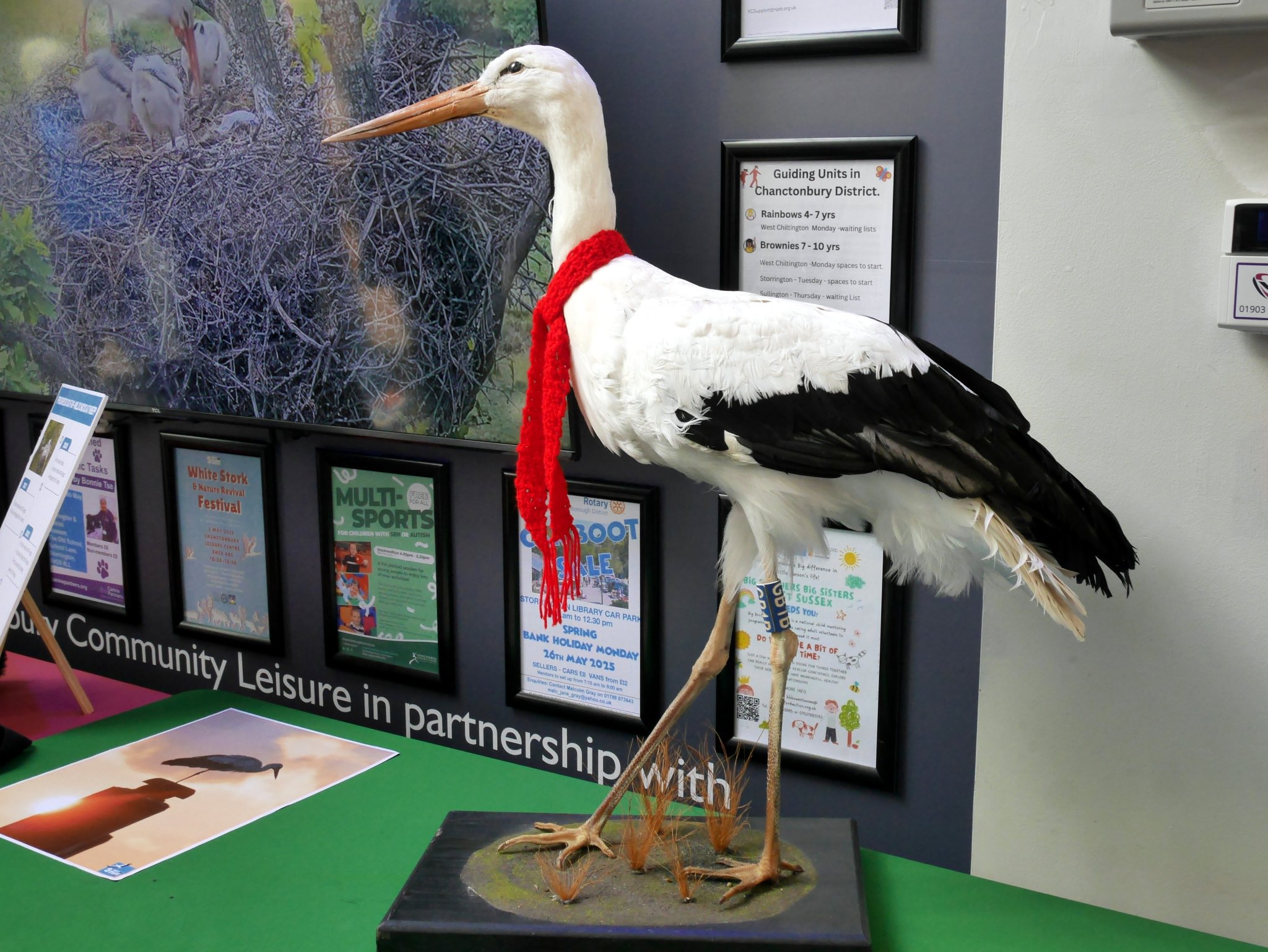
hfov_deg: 44.8
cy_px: 476
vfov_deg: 34.4
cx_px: 634
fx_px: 1539
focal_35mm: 42
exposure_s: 1/30
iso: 800
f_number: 10
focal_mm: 21
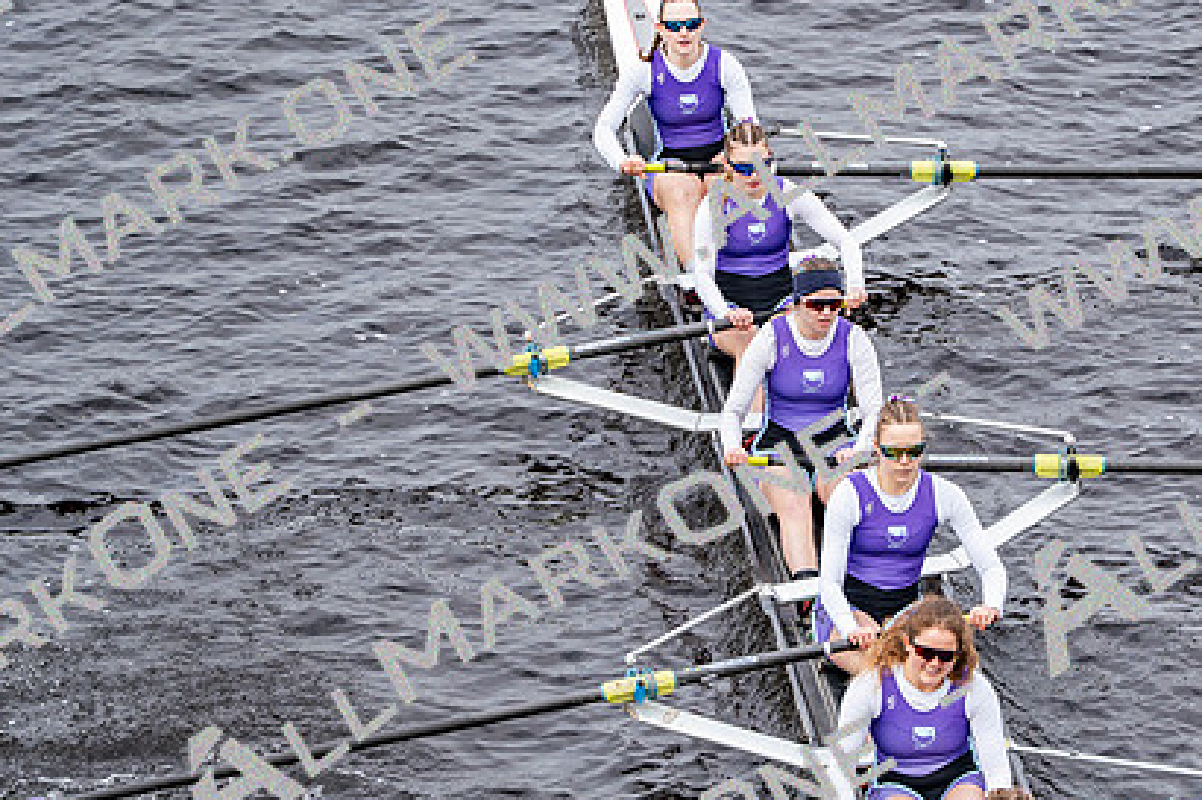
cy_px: 400
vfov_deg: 4.9
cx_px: 783
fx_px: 9445
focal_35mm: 283
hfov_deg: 7.3
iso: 320
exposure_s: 1/2000
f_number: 2.8
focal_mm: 200
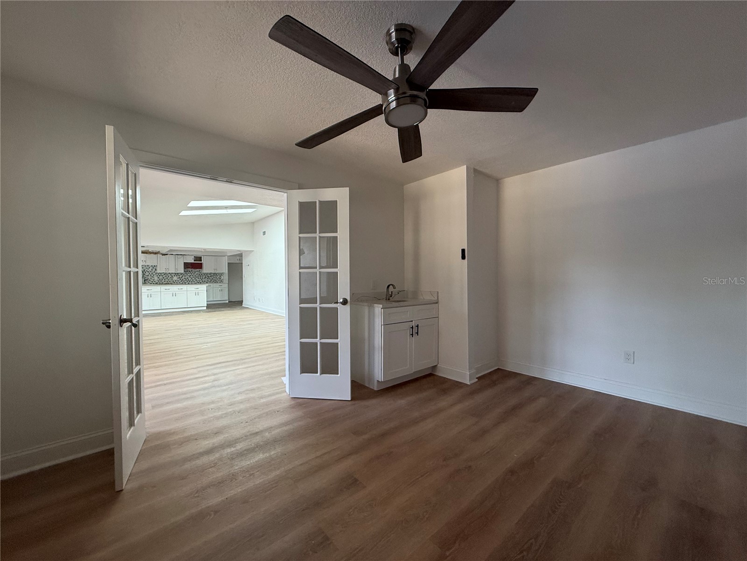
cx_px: 374
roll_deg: -0.2
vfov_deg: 85.7
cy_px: 280
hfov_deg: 102.1
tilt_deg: -0.8
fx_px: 302
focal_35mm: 14
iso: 250
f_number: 2.2
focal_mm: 2.22
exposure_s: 1/99
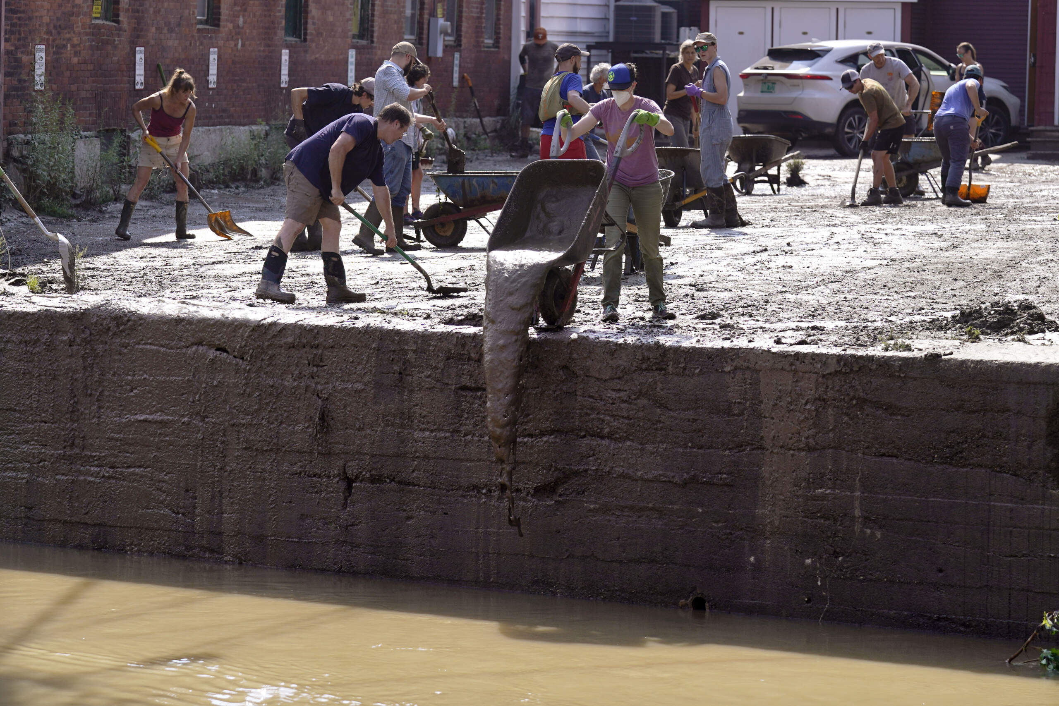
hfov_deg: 18.1
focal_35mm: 113
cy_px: 353
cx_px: 530
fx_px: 3324
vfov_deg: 12.1
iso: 100
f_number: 4
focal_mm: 113
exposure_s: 1/1250
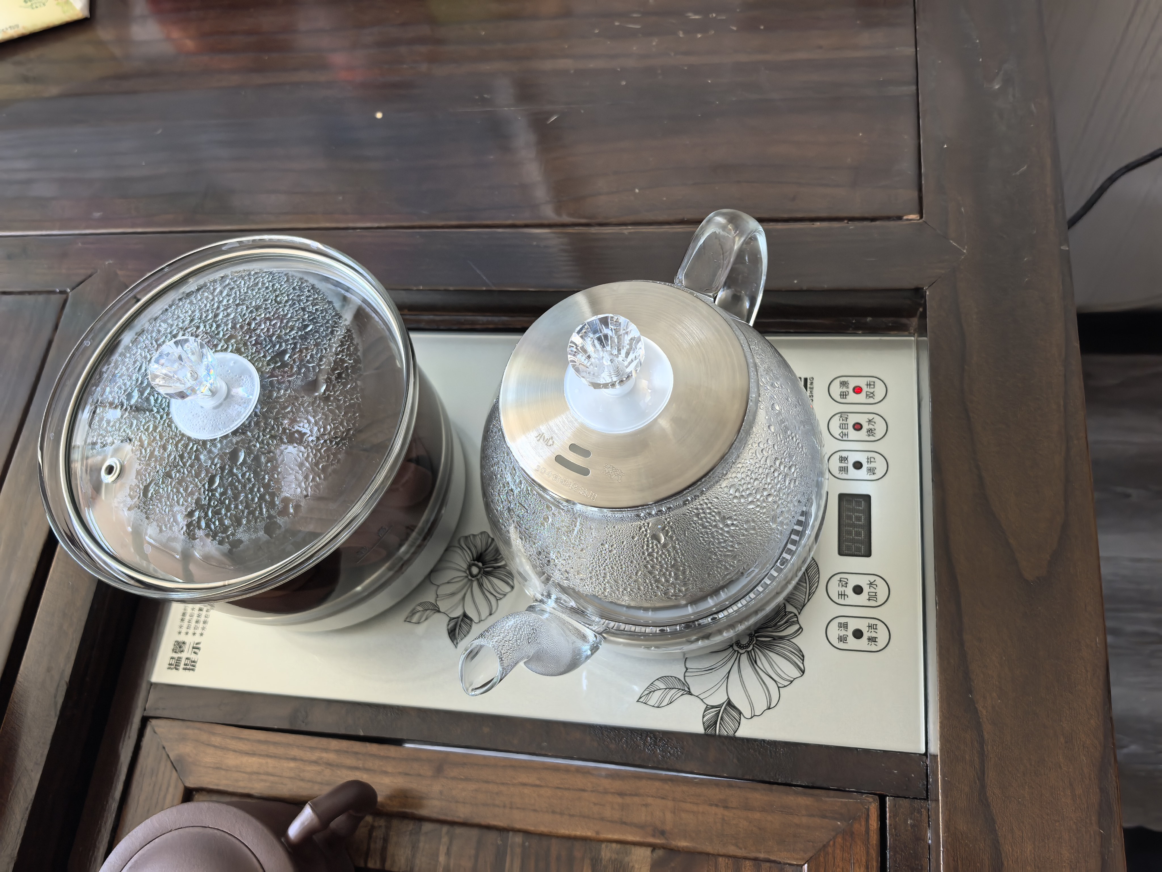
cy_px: 436
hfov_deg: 65.3
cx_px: 581
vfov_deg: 51.4
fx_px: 906
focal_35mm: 27
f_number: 2
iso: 400
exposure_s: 1/50
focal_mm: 6.98
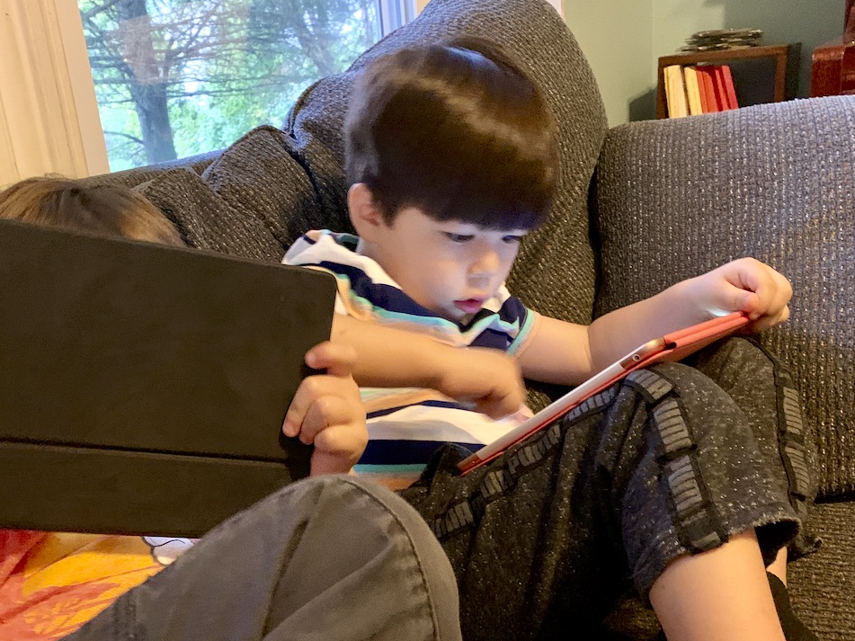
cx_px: 325
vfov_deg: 40.4
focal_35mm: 35
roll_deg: +8.1
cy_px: 397
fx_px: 864
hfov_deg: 52.1
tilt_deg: -22.7
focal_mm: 4.25
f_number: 1.8
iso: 640
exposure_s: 1/24
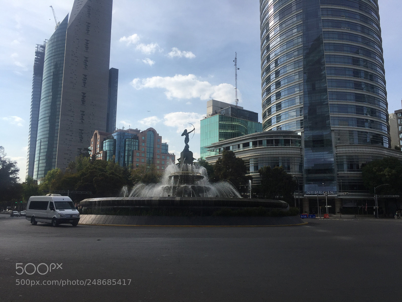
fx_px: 337
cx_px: 201
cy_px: 151
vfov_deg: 48.2
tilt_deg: +12.3
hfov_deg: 61.7
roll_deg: +0.3
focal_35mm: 29
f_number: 2.2
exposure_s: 1/3300
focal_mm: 4.15
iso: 32
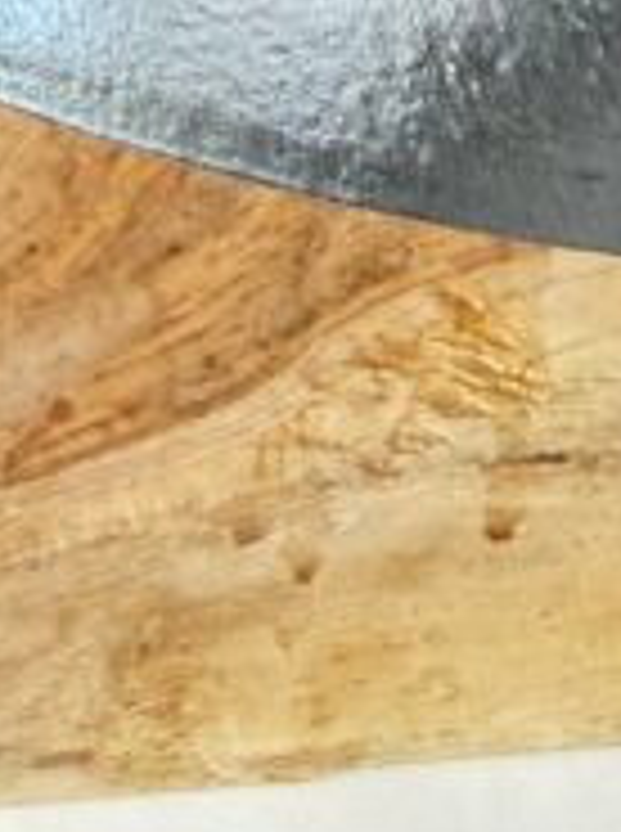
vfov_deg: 16.4
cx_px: 544
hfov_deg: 14.1
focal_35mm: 104
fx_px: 2496
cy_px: -580
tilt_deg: -58.0
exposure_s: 1/50
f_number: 2.2
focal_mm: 2.22
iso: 320
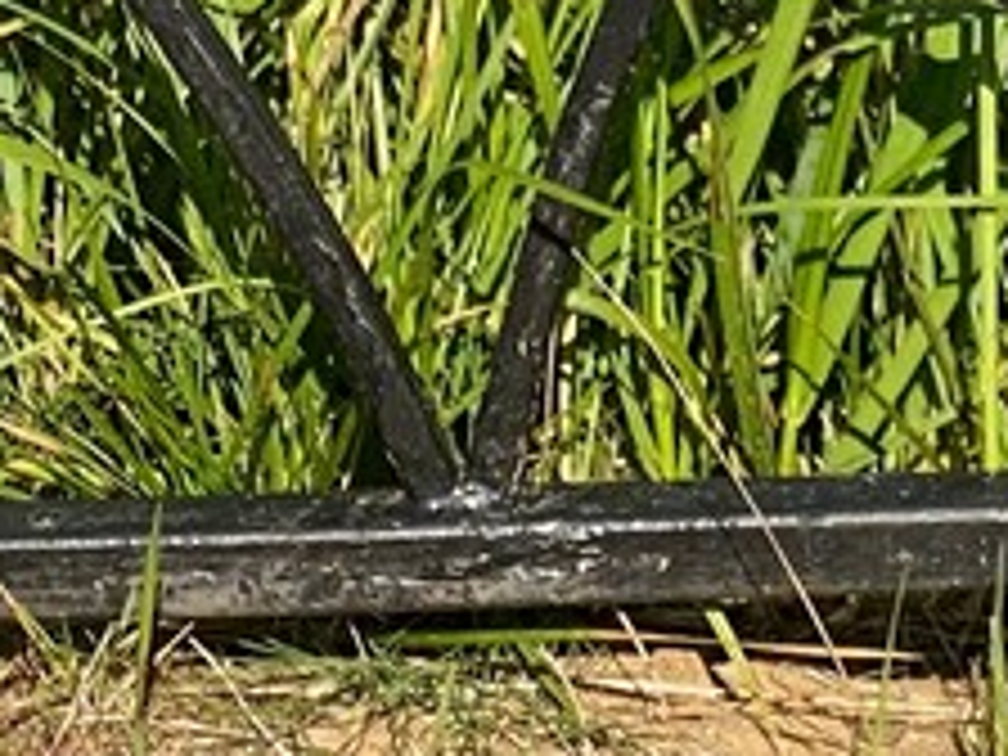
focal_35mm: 335
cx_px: 2218
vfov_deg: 4.4
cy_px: -310
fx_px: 9755
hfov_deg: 5.7
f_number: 2
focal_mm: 6
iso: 20
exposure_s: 1/1229
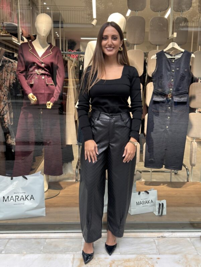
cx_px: 100
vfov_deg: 52.6
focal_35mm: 35
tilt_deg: -9.7
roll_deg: -1.4
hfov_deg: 40.7
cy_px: 134
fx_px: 271
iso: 80
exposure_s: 1/170
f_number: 1.78
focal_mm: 6.76
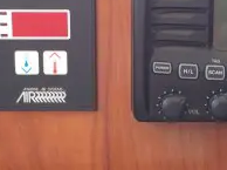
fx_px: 648
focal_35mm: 99
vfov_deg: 14.8
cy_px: 132
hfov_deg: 19.8
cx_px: 135
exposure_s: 1/120
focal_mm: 4.12
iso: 64
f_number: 2.2
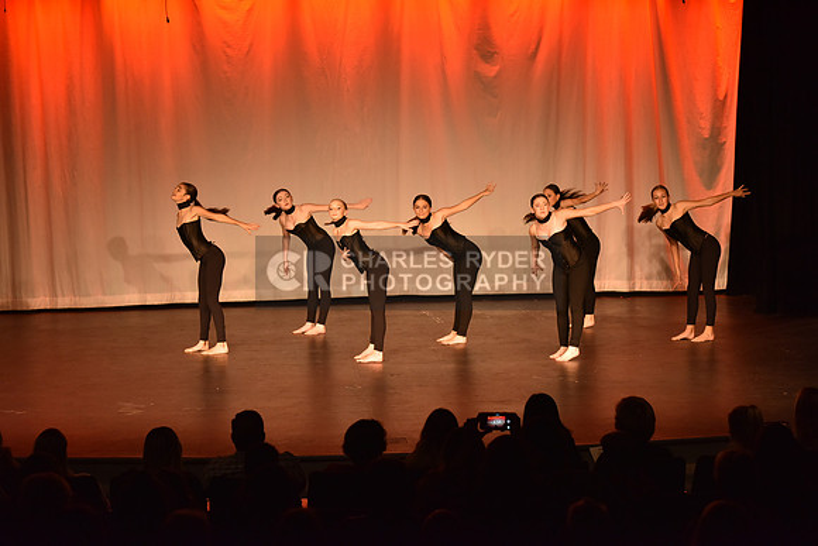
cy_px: 273
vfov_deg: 14.4
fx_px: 2159
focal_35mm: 95
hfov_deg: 21.5
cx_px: 409
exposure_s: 1/250
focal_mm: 95
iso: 2000
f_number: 4.5
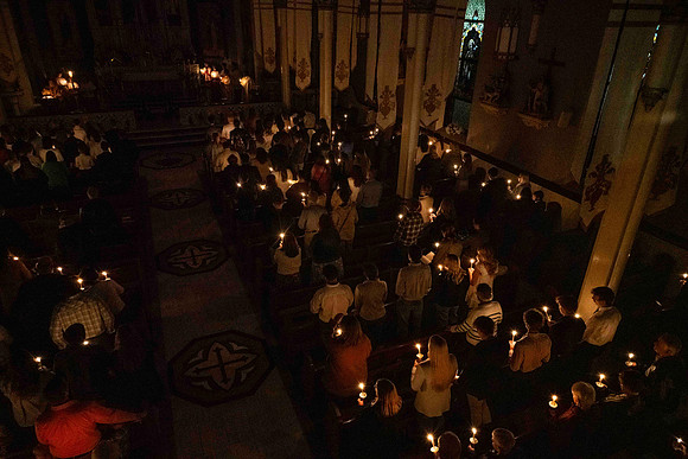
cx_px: 344
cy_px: 230
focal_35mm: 24
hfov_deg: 73.7
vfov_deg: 53.2
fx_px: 459
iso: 8000
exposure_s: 1/40
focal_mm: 24
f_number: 6.3
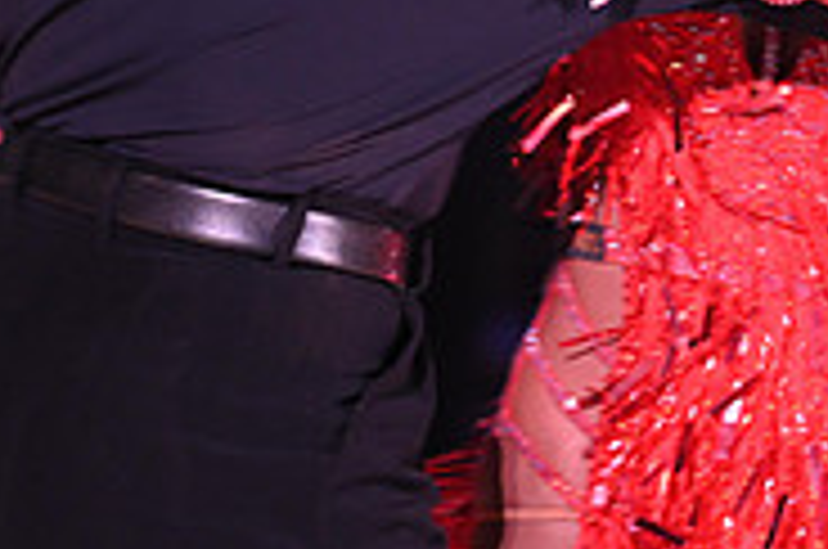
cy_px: -187
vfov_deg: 2.5
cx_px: 783
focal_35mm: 553
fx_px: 12697
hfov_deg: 3.7
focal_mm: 175
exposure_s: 1/200
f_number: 4.5
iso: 1600
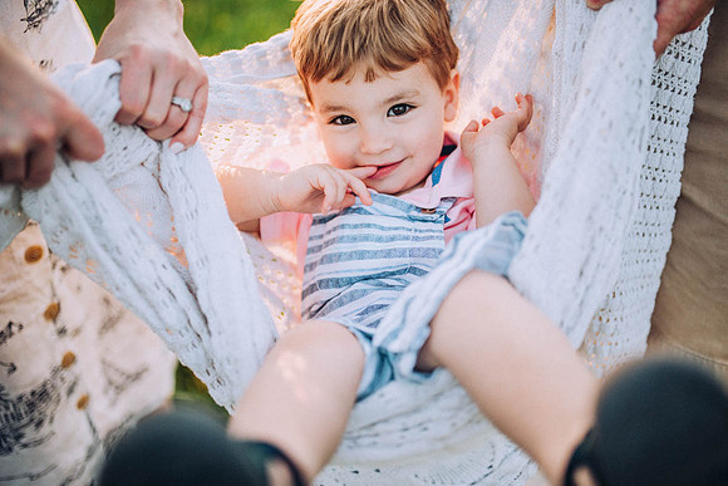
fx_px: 708
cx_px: 364
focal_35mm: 35
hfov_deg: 54.4
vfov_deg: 37.9
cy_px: 243
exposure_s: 1/3200
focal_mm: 35
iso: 200
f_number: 1.4
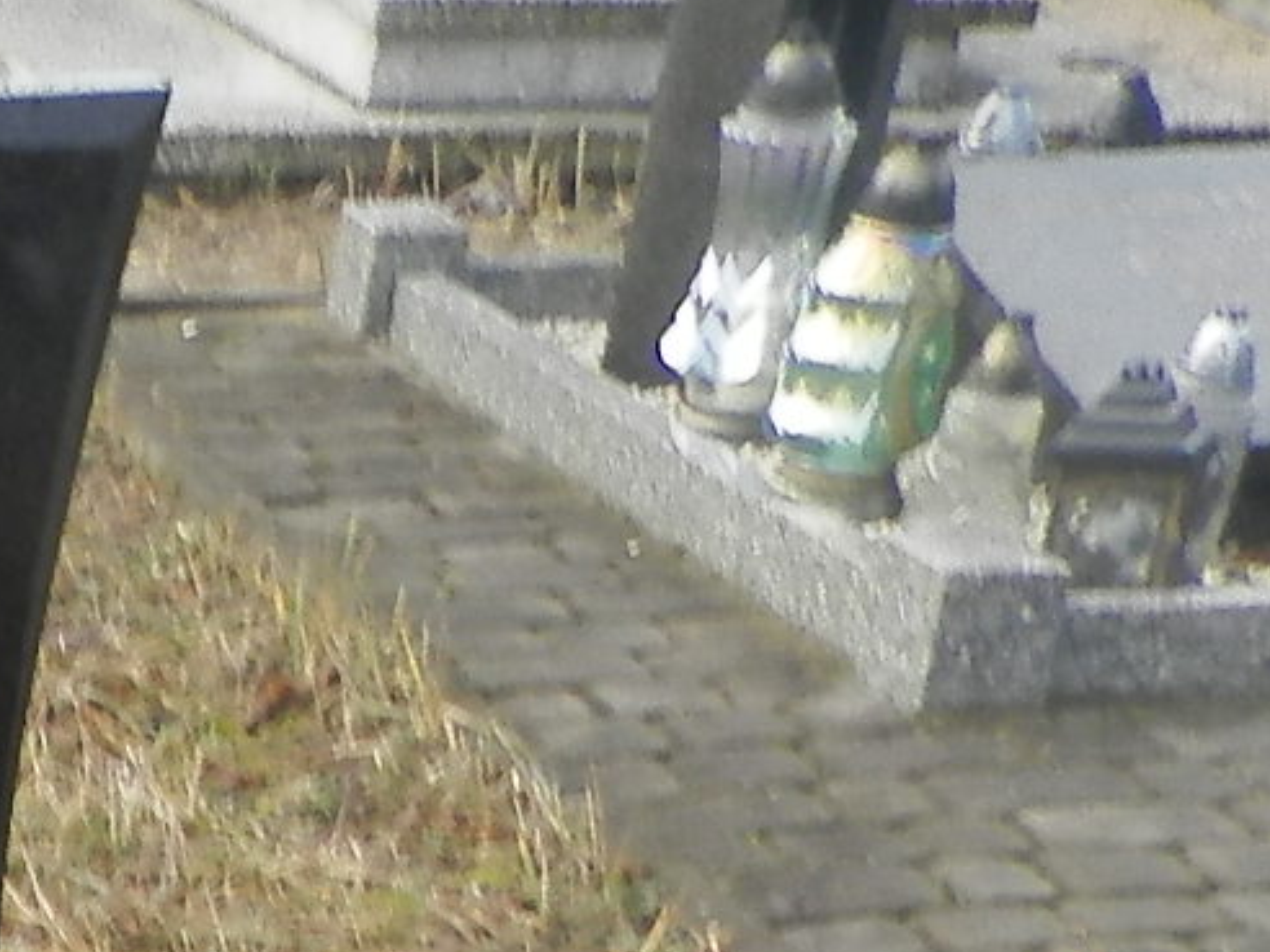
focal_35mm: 130
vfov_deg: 10.3
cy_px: 2043
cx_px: -1404
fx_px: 4769
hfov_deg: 12.9
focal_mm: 4.5
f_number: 3.1
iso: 80
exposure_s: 1/100
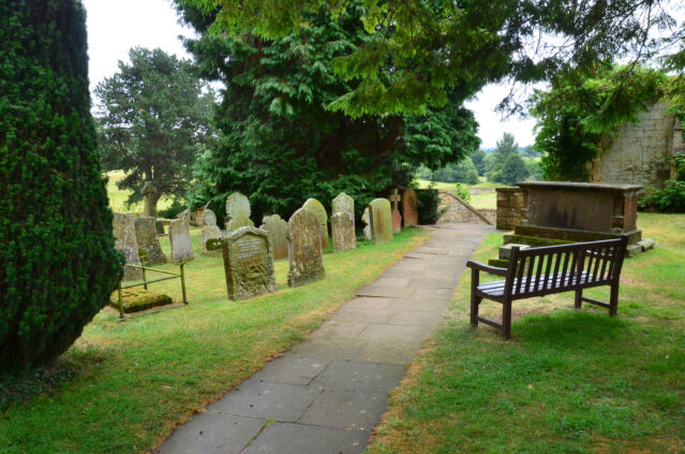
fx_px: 570
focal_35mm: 30
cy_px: 227
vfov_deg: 43.4
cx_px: 342
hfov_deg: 62.0
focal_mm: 20
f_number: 16
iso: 200
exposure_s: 1/30
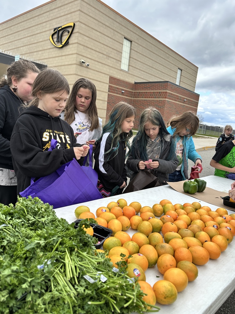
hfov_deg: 56.8
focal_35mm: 24
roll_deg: -7.2
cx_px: 118
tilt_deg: -9.4
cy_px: 157
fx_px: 217
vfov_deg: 71.6
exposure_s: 1/903
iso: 80
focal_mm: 6.86
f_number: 1.78
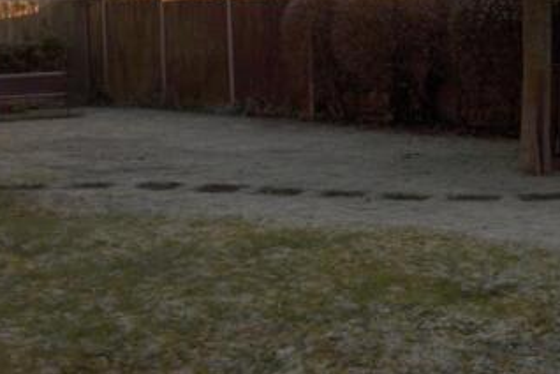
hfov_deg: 27.0
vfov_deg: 18.4
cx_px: 409
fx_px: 1151
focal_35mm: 74
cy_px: 181
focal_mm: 8
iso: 100
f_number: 2.8
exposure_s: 1/529
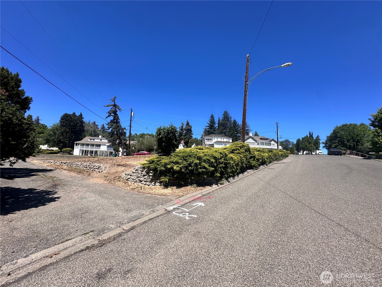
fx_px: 154
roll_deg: -2.1
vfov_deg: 85.7
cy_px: 144
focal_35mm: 14
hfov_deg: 102.1
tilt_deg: +6.6
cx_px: 191
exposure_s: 1/1642
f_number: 2.2
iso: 50
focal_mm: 2.22
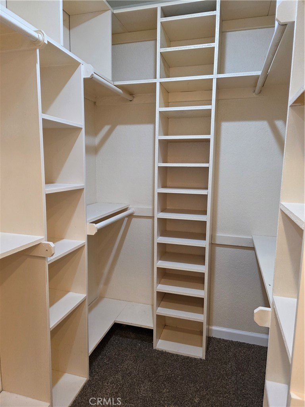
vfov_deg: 73.9
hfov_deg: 58.9
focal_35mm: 23
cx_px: 152
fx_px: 270
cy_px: 204
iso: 500
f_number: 1.7
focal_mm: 6.3
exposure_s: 1/120
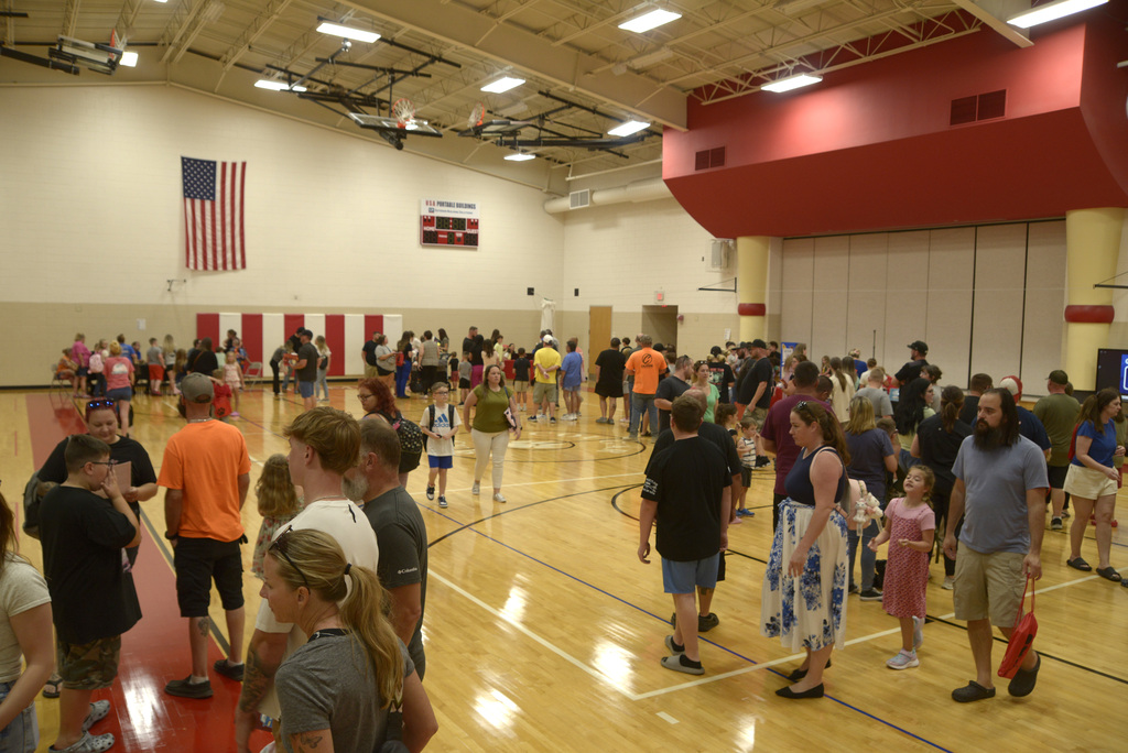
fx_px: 878
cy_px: 376
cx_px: 564
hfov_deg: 65.4
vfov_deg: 46.5
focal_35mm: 28
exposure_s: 1/125
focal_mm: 28
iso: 800
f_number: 4.5
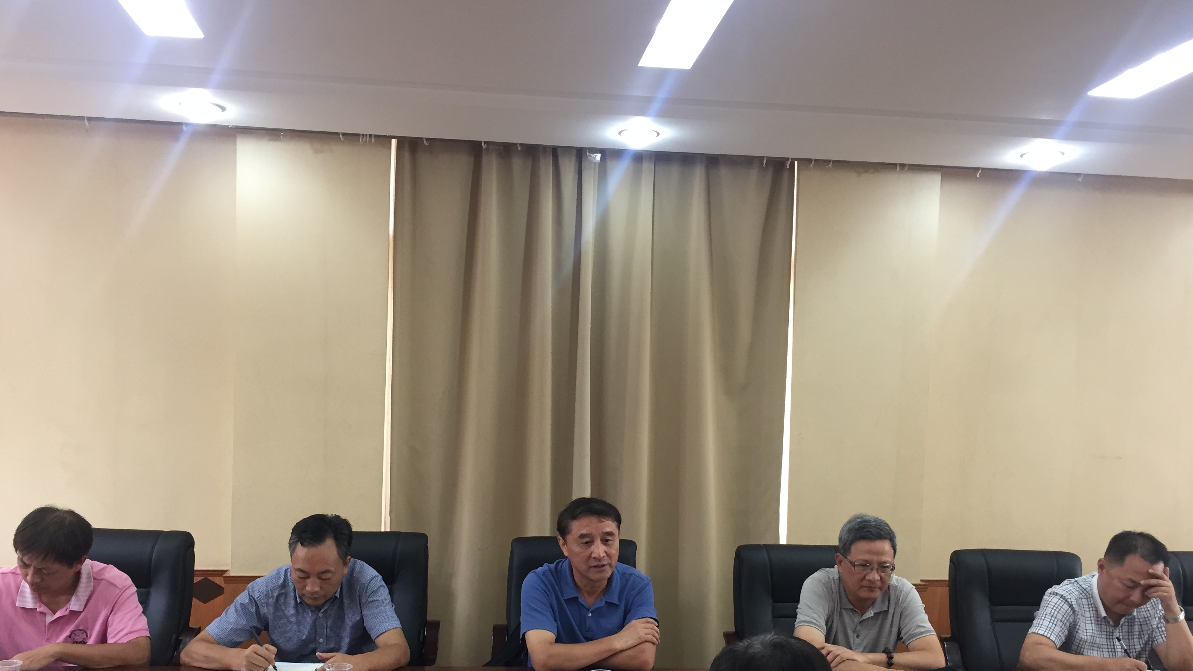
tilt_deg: -1.9
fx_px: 1012
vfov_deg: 36.3
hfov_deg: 61.0
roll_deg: -1.9
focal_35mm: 32
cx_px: 590
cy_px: 443
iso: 125
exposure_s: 1/33
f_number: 2.2
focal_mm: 4.15
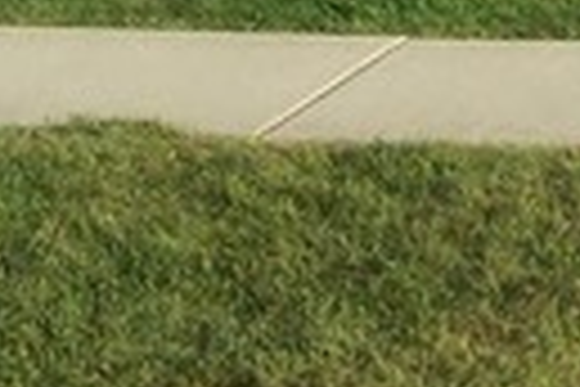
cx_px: 1218
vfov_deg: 7.4
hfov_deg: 10.6
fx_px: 2835
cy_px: -454
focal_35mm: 176
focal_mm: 5.6
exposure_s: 1/180
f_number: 5.6
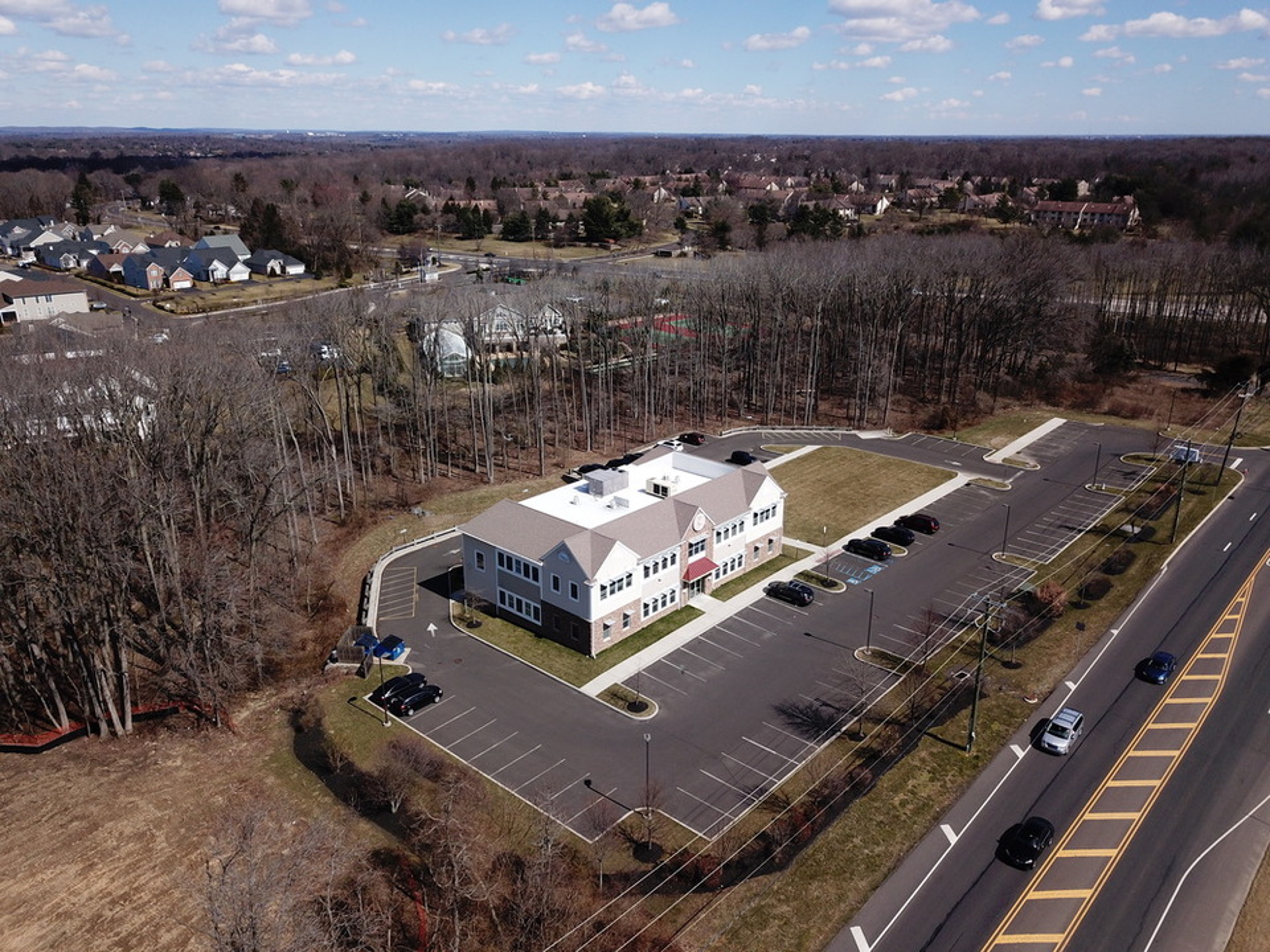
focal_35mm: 26
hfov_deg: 67.3
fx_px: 954
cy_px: 476
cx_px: 635
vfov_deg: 53.1
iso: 100
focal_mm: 4.73
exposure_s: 1/2020
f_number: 2.2
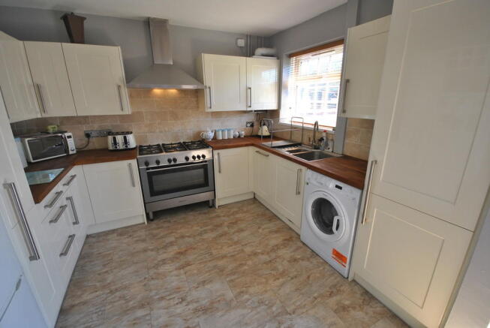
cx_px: 245
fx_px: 204
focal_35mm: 15
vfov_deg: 77.5
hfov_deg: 100.3
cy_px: 164
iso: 200
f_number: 4
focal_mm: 10
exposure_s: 1/40
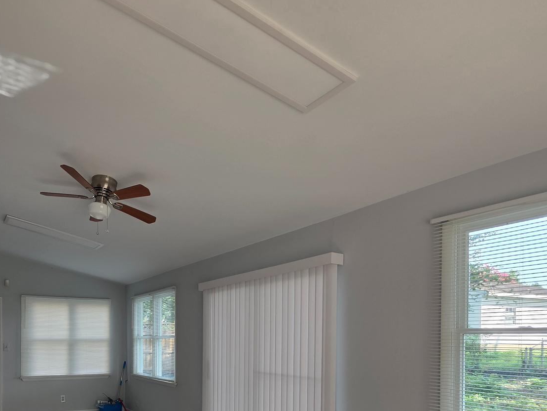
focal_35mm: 24
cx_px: 139
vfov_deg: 52.6
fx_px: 379
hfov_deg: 67.2
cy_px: 336
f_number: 1.9
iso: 25
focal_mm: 2.2
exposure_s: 1/120
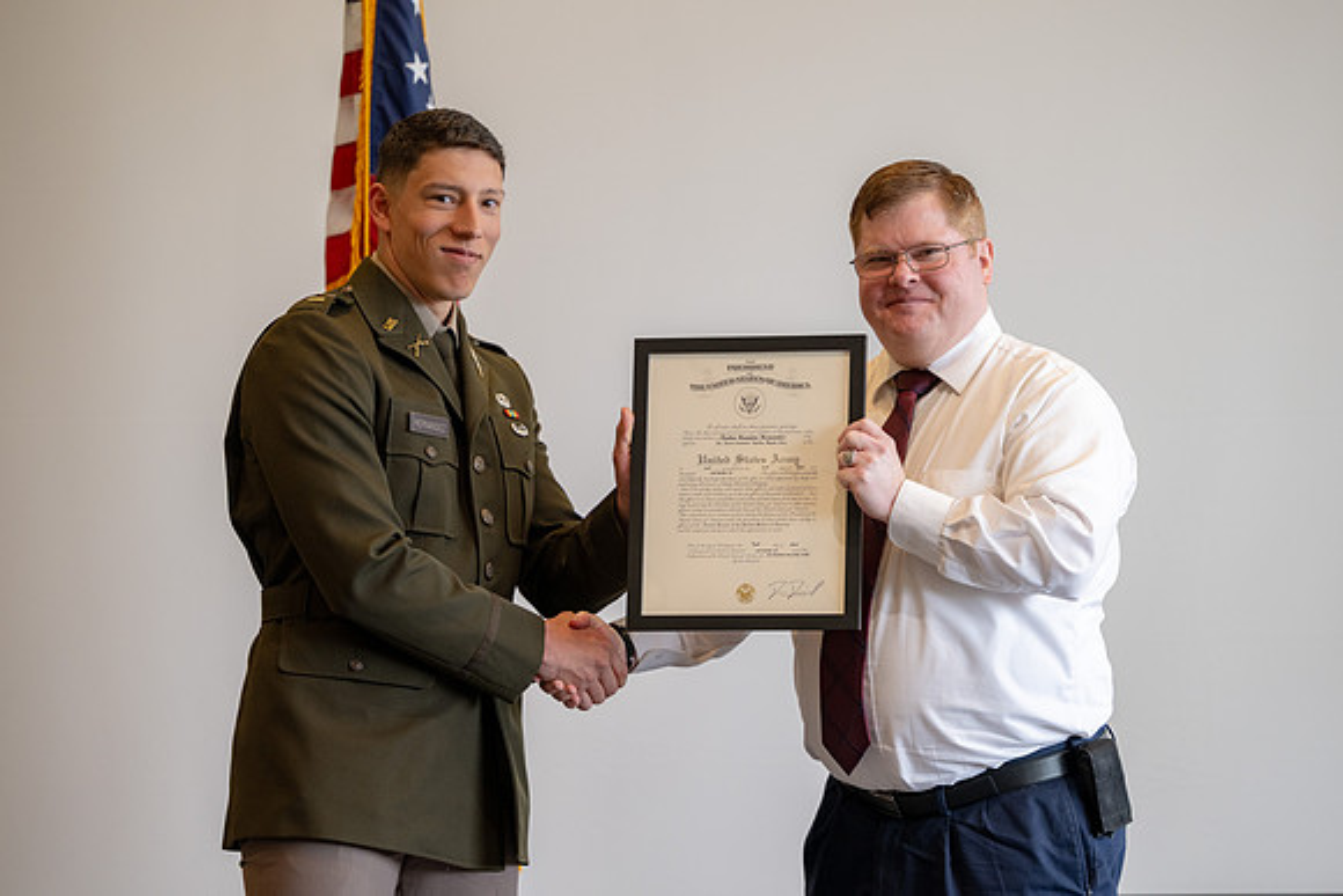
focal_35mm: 141
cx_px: 728
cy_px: 411
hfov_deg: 14.6
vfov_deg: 9.7
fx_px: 5255
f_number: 2.8
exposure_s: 1/200
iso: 500
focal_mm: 130
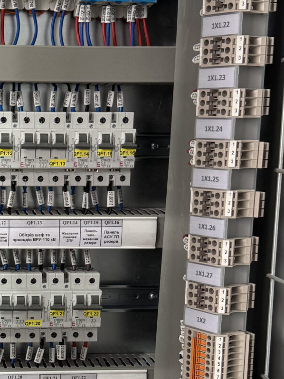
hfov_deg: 18.7
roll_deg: -2.3
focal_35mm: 77
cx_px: 6
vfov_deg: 25.1
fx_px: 843
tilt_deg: -11.0
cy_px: 270
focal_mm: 6.76
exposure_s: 1/50
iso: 200
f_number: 1.78
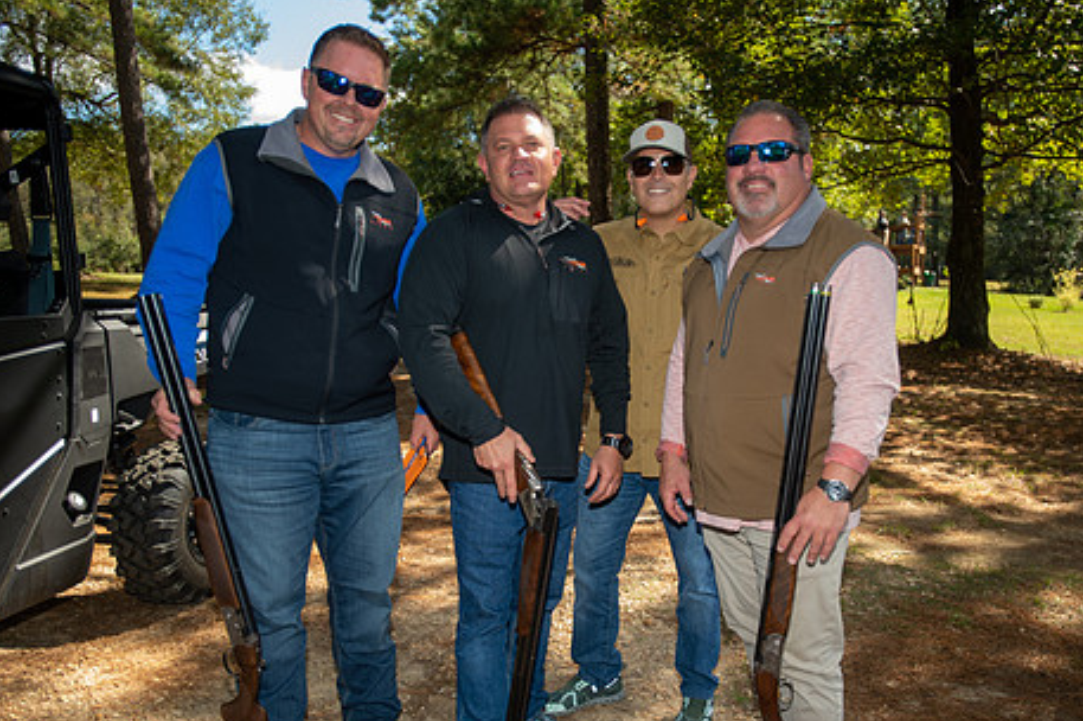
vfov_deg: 39.6
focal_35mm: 33
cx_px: 600
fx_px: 992
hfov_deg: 57.1
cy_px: 453
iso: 80
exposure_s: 1/250
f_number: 2.8
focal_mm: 26
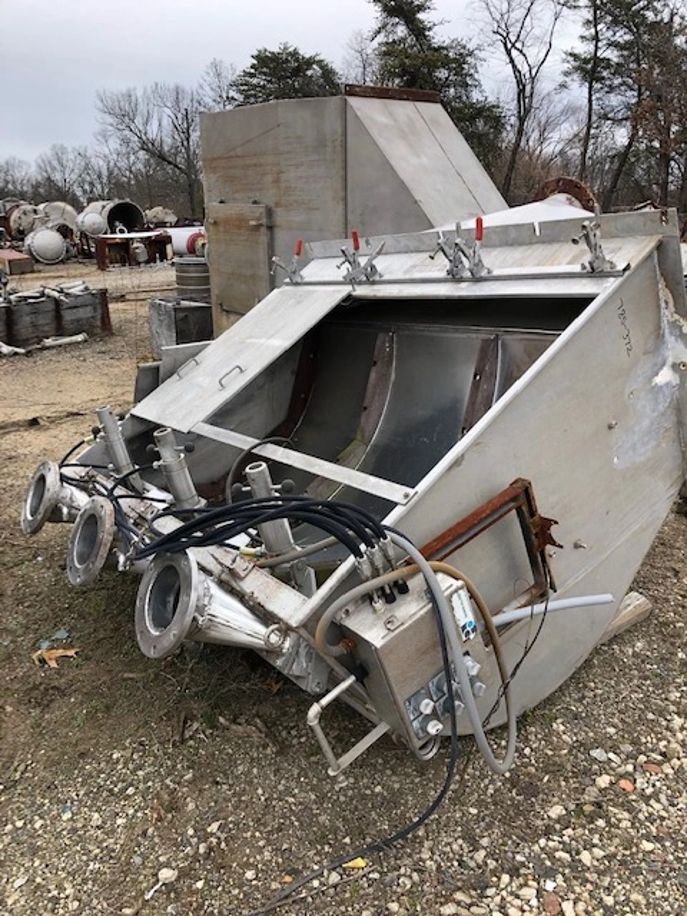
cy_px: 458
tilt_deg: -16.9
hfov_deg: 49.7
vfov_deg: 63.4
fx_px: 741
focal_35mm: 28
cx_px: 344
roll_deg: +1.0
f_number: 1.8
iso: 20
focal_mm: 3.99
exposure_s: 1/511
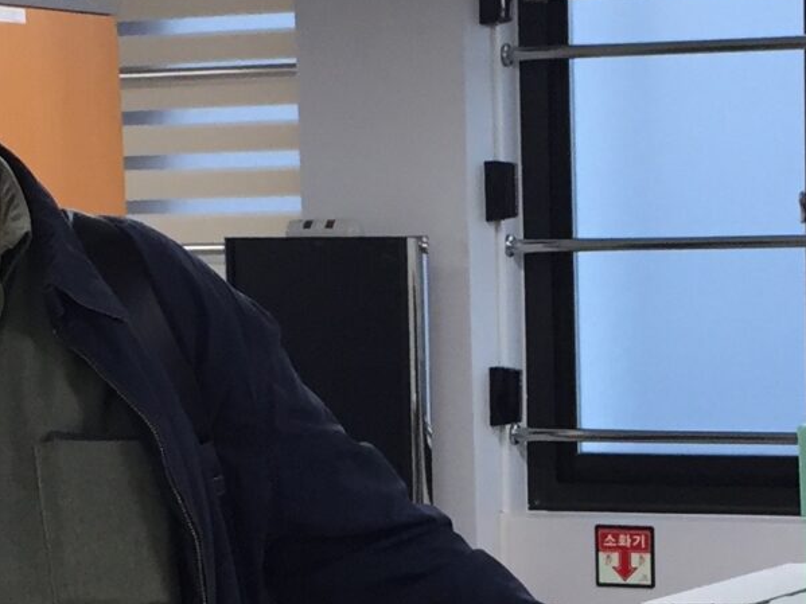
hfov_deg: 15.9
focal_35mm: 124
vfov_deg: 11.7
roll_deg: +1.4
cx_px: 558
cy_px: 714
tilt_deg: -9.5
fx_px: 2887
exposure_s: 1/30
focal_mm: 4.15
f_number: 2.2
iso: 32
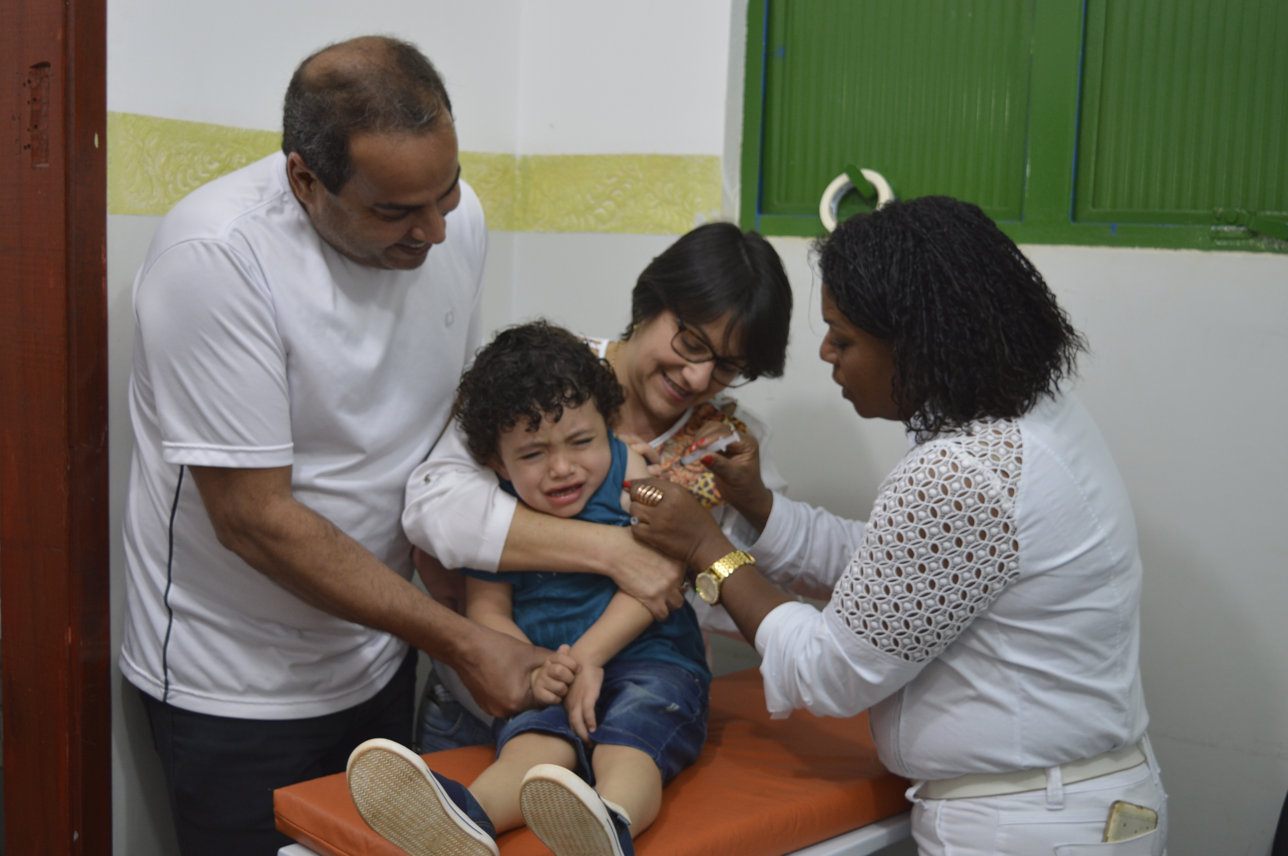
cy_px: 428
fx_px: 1609
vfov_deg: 29.8
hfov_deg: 43.6
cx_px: 644
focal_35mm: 45
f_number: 4.2
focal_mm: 30
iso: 400
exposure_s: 1/60
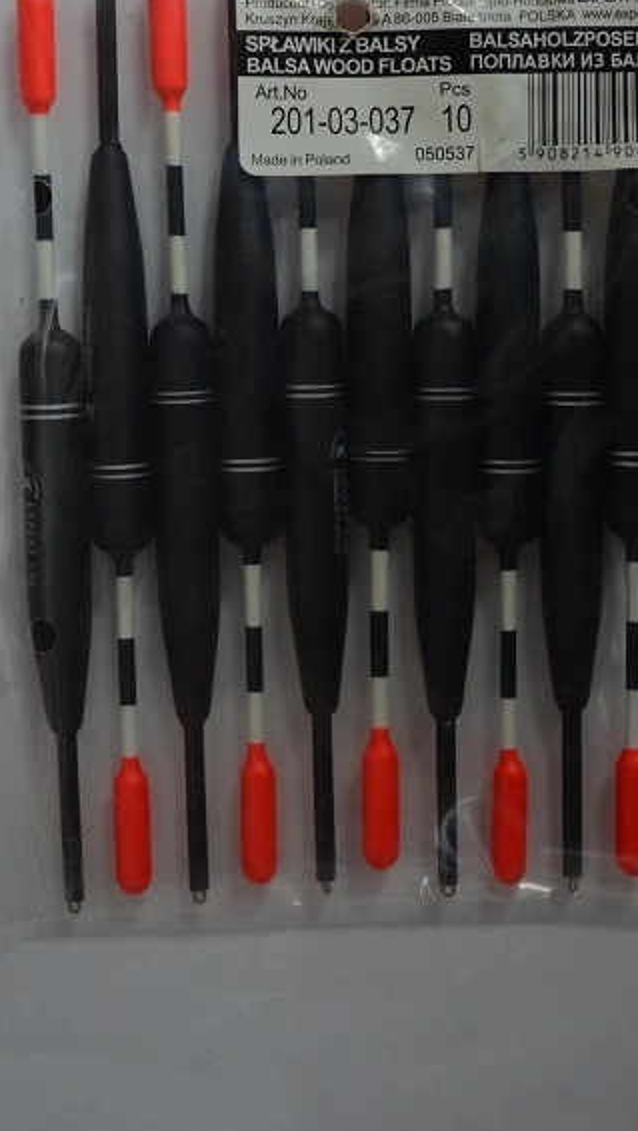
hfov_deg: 17.0
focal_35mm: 71
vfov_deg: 29.6
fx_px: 2132
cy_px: 412
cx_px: 338
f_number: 5
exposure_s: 1/60
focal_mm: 34
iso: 640
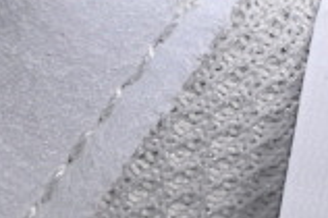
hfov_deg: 4.0
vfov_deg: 2.7
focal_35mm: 512
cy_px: 334
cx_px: 587
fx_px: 4660
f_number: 7.1
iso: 160
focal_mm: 50
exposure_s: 1/60
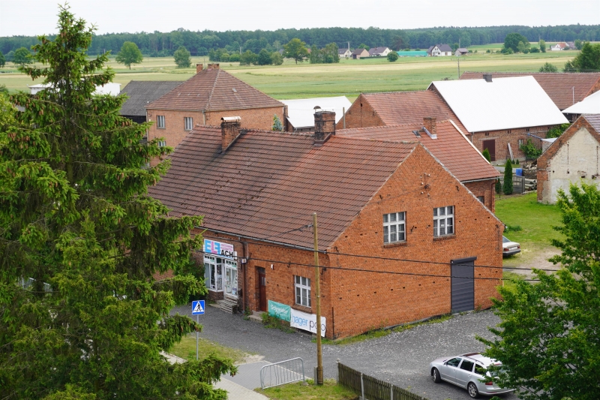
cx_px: 300
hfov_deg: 27.0
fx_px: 1250
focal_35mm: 75
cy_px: 200
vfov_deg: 18.2
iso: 100
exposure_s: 1/100
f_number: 7.1
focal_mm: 50
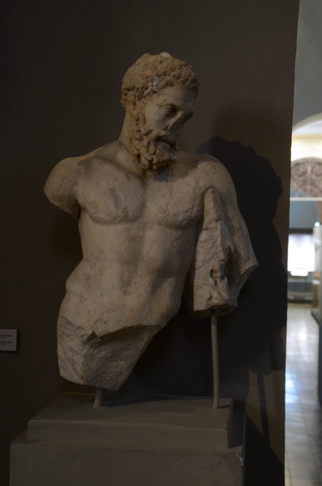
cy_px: 243
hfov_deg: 25.6
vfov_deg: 37.9
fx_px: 707
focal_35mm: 52
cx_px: 161
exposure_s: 1/13
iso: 1000
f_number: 4.5
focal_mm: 35
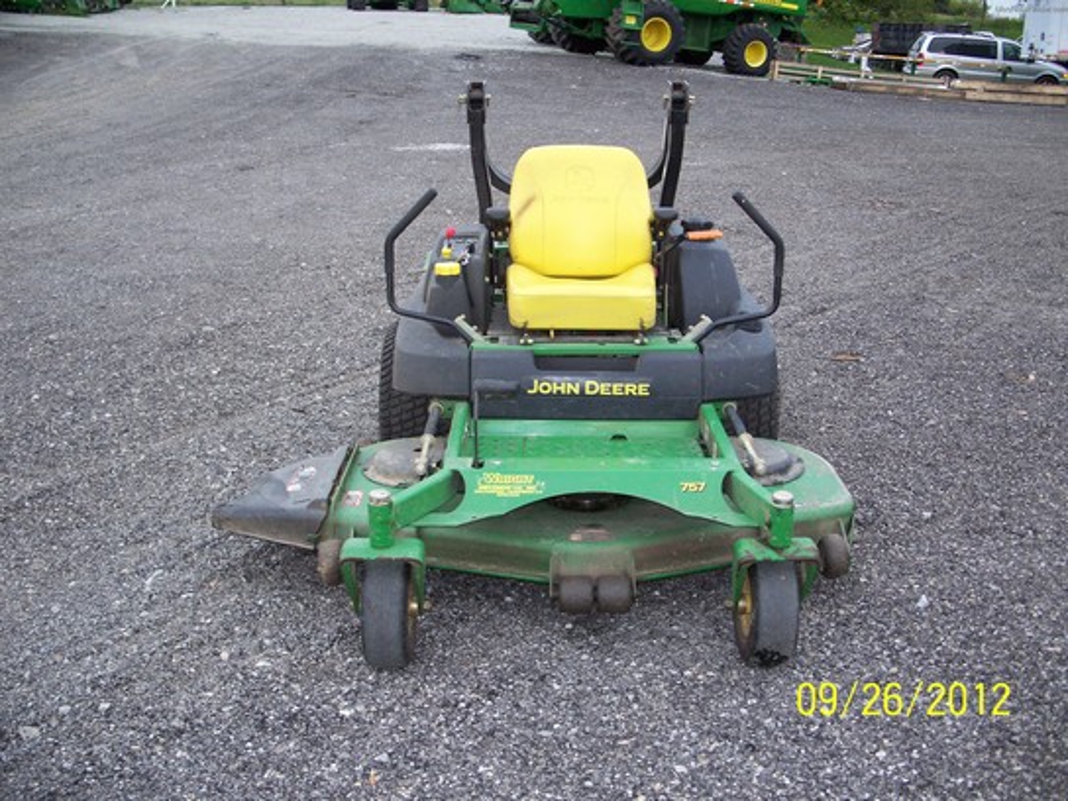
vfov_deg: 38.7
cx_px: 534
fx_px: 1142
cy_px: 400
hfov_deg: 50.1
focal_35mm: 37
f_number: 2.8
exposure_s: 1/80
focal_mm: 7.8
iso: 125
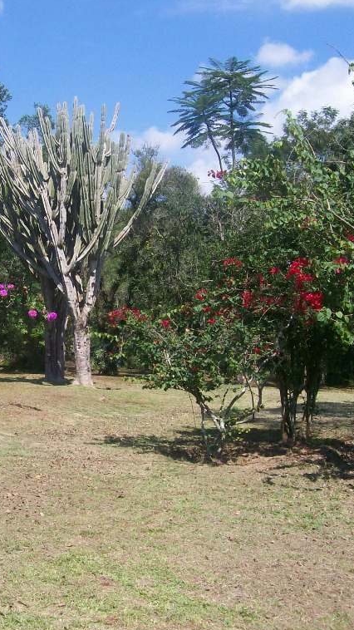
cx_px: 34
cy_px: 314
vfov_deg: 39.2
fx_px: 885
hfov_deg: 22.1
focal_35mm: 53
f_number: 4.8
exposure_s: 1/428
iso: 80
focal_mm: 6
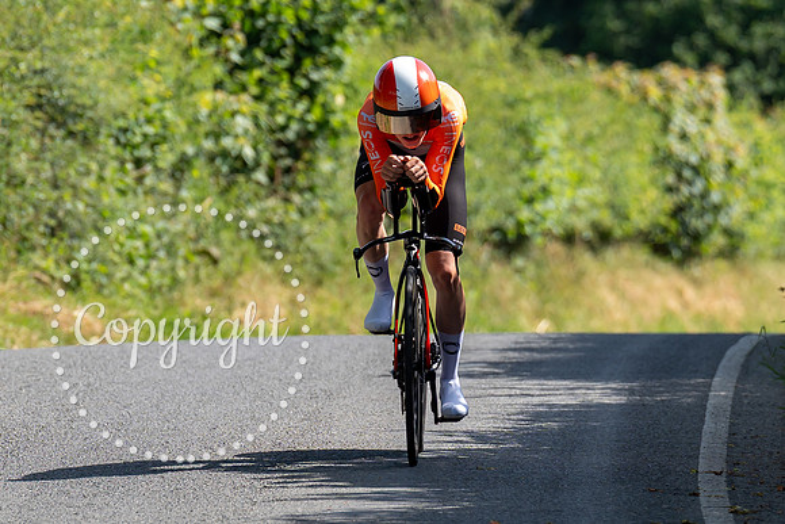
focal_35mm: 540
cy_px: 356
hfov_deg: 3.8
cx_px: 314
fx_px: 11779
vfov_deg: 2.5
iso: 125
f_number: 3.5
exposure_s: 1/1000
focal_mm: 200
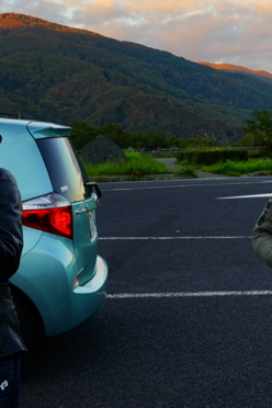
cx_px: 212
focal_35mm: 58
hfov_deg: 23.1
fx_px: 657
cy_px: 189
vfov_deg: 34.5
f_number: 5.6
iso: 100
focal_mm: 18
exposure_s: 1/80
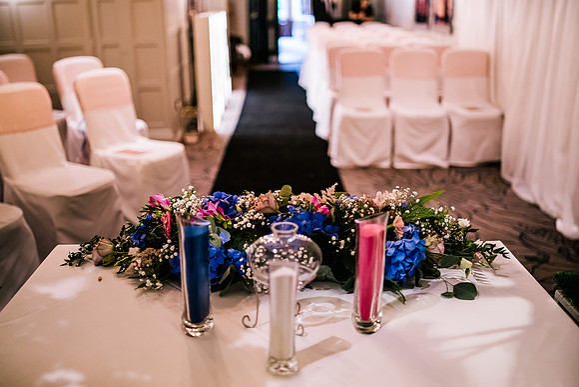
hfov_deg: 54.4
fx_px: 563
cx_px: 290
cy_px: 194
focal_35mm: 35
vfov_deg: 37.9
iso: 1600
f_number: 1.4
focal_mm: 35
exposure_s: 1/500
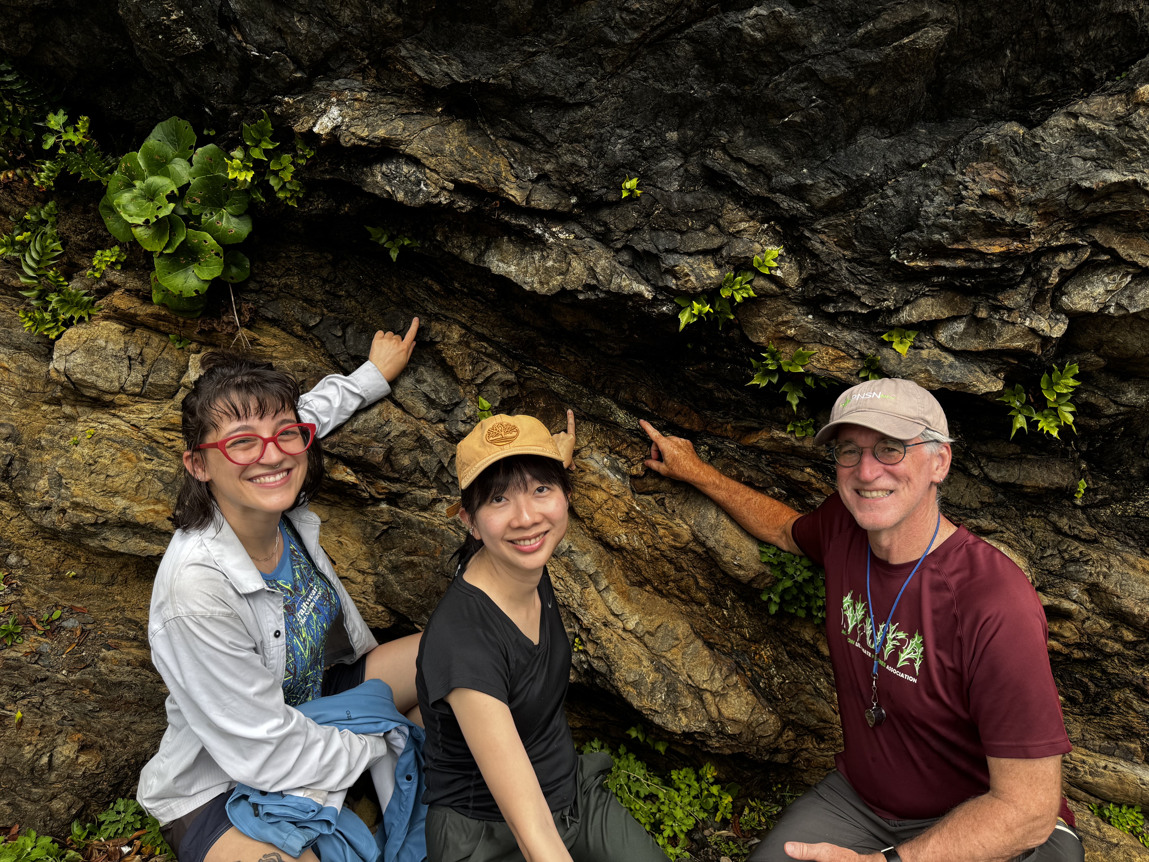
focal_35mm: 24
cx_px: 574
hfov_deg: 71.6
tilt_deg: -13.3
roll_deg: +8.5
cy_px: 431
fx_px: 797
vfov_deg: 56.8
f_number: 1.78
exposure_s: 1/1366
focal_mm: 6.76
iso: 80
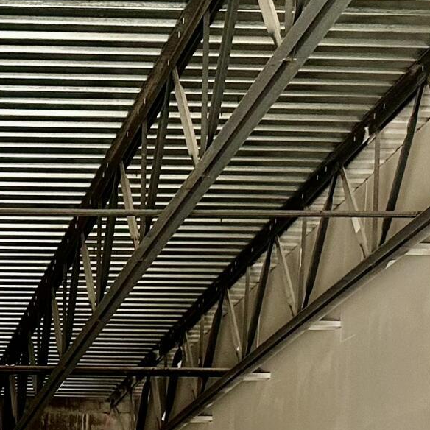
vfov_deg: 14.8
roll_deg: -2.2
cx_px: -164
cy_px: 655
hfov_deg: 15.1
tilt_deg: -1.5
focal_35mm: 109
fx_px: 1532
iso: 250
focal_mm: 6.86
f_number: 1.78
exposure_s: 1/85
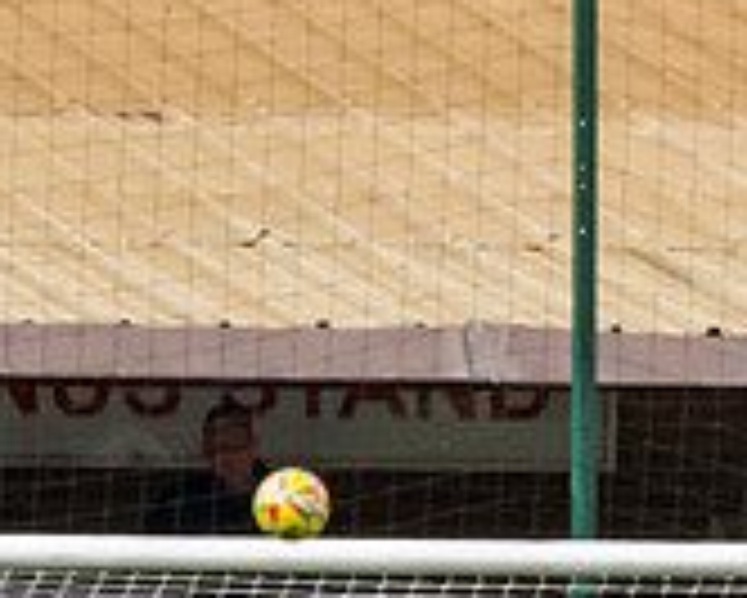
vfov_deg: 1.0
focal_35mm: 1505
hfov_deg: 1.3
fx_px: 33293
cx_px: 262
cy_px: 1271
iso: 800
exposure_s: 1/2500
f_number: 6.3
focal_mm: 170
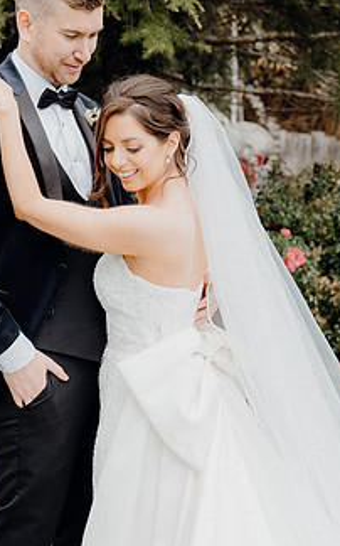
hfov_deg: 15.3
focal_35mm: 85
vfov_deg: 24.4
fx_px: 1262
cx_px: 133
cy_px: 283
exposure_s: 1/160
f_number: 3.5
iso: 125
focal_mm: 40
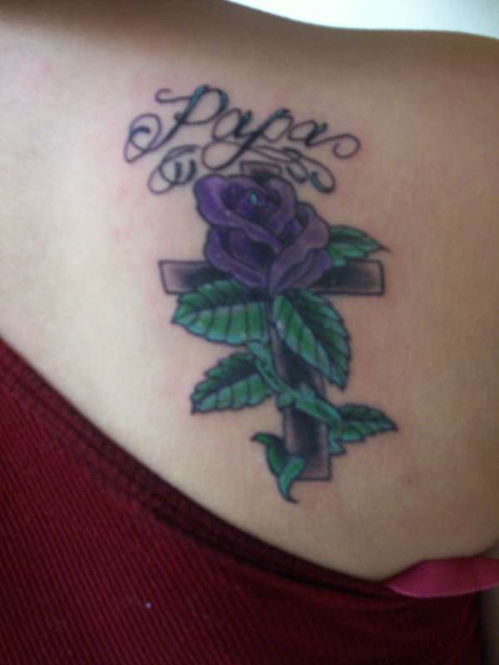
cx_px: 250
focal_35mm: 53
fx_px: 1019
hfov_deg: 27.5
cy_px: 332
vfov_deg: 36.2
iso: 160
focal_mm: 8.7
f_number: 3.2
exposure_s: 1/8
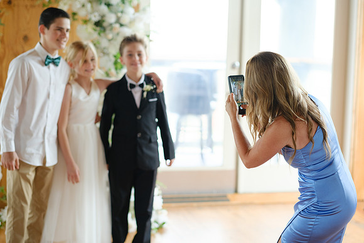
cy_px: 122
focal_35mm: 84
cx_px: 182
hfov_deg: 24.2
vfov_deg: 16.3
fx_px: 849
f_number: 1.8
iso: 500
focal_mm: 56
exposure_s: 1/160
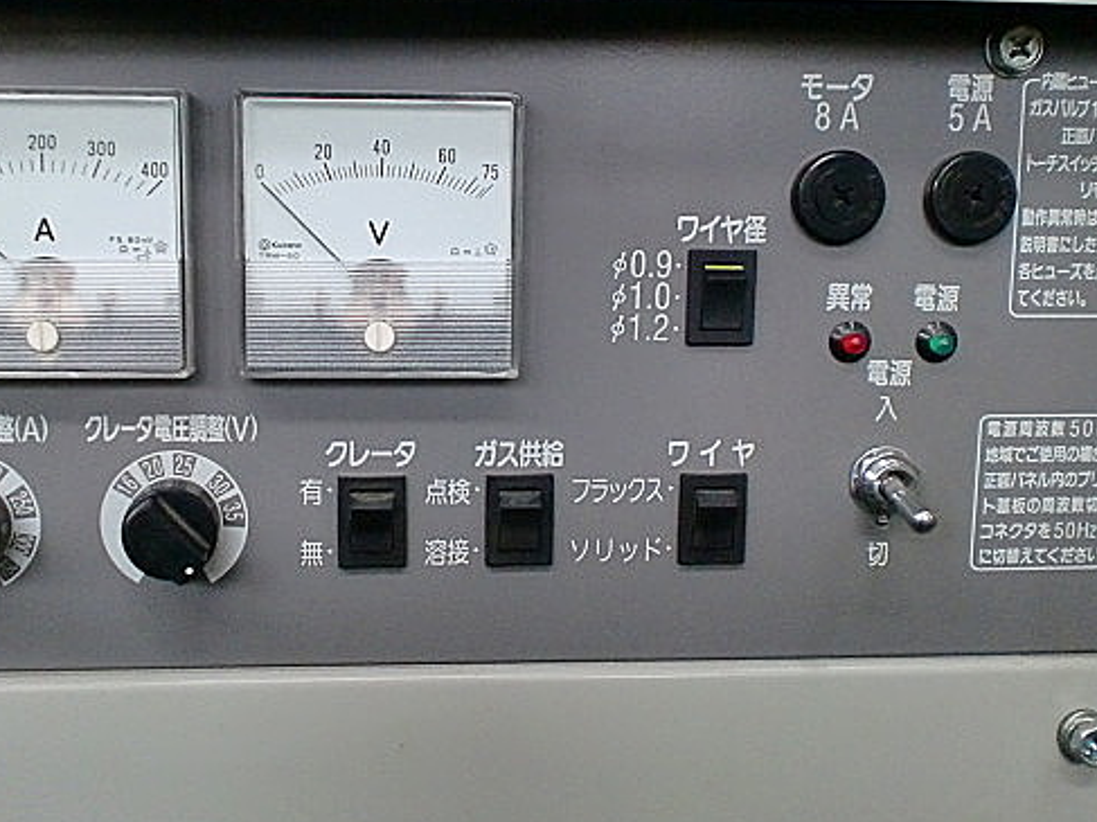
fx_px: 1457
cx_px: 439
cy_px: 435
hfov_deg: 41.1
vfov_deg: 31.5
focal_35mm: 46
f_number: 3.1
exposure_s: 1/60
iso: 400
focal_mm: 6.3
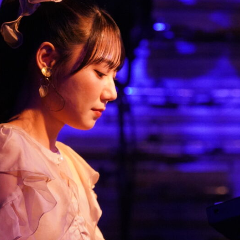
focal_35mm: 364
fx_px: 2855
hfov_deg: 4.8
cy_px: 147
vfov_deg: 4.8
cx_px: 103
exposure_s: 1/160
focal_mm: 188
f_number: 5.6
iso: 12800
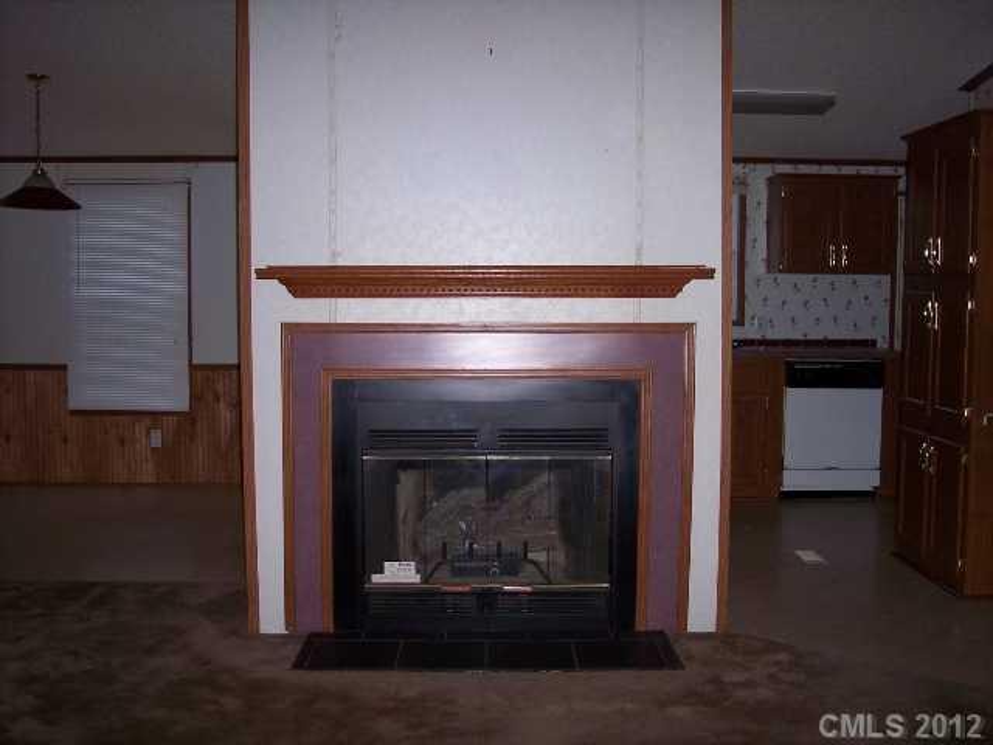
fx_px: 1119
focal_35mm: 39
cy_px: 372
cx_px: 496
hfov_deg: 47.9
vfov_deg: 36.8
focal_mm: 8
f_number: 2.8
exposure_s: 1/60
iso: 100
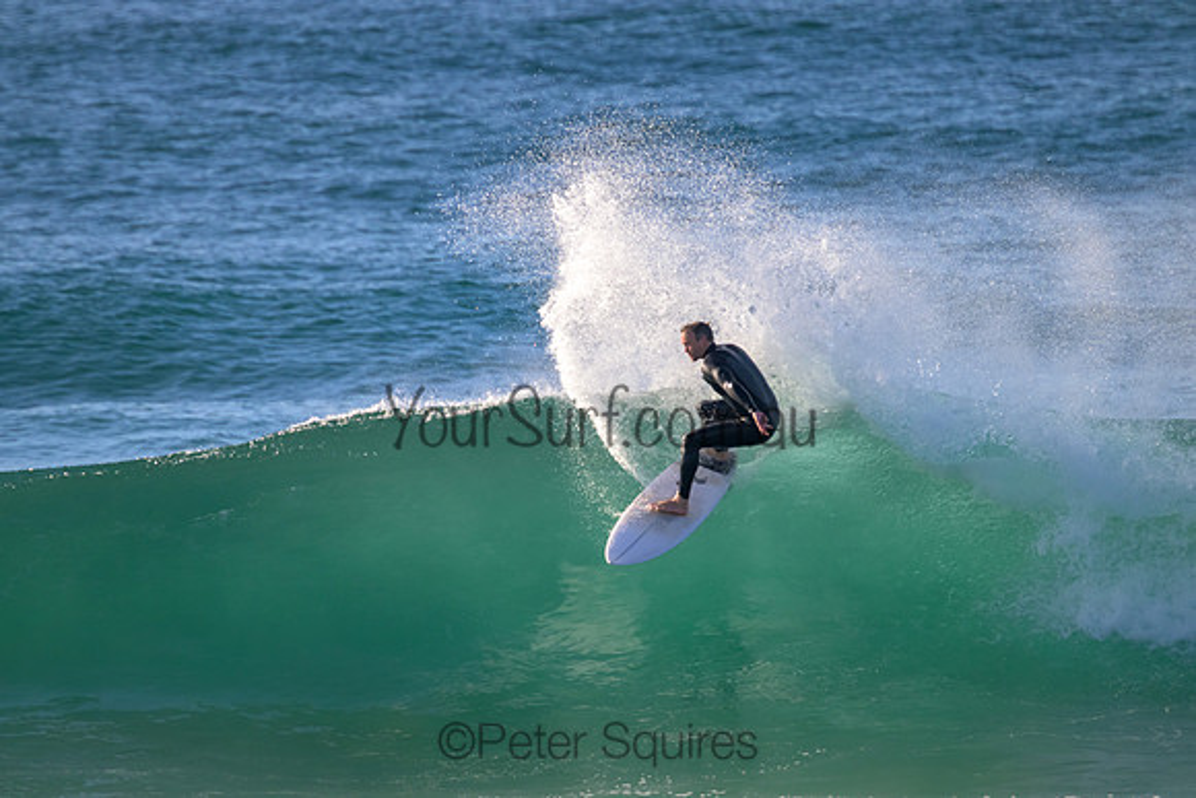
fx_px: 26583
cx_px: 598
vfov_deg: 1.7
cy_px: 399
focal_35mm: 800
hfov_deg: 2.6
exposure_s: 1/1250
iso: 1250
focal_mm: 800
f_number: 11
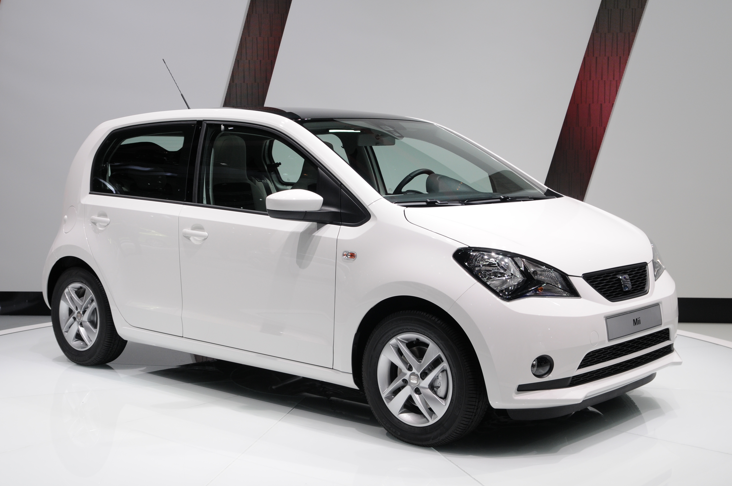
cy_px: 243
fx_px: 1036
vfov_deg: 26.4
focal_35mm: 51
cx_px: 366
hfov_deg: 38.9
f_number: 11
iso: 400
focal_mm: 34
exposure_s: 1/500
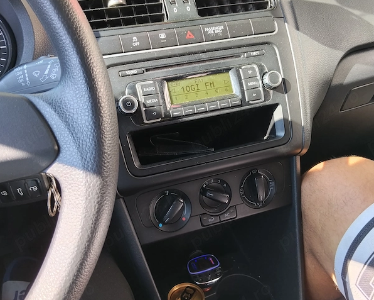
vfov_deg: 39.2
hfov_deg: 47.9
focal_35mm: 38
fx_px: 421
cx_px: 186
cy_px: 142
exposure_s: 1/100
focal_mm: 3.96
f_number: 1.8
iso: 64
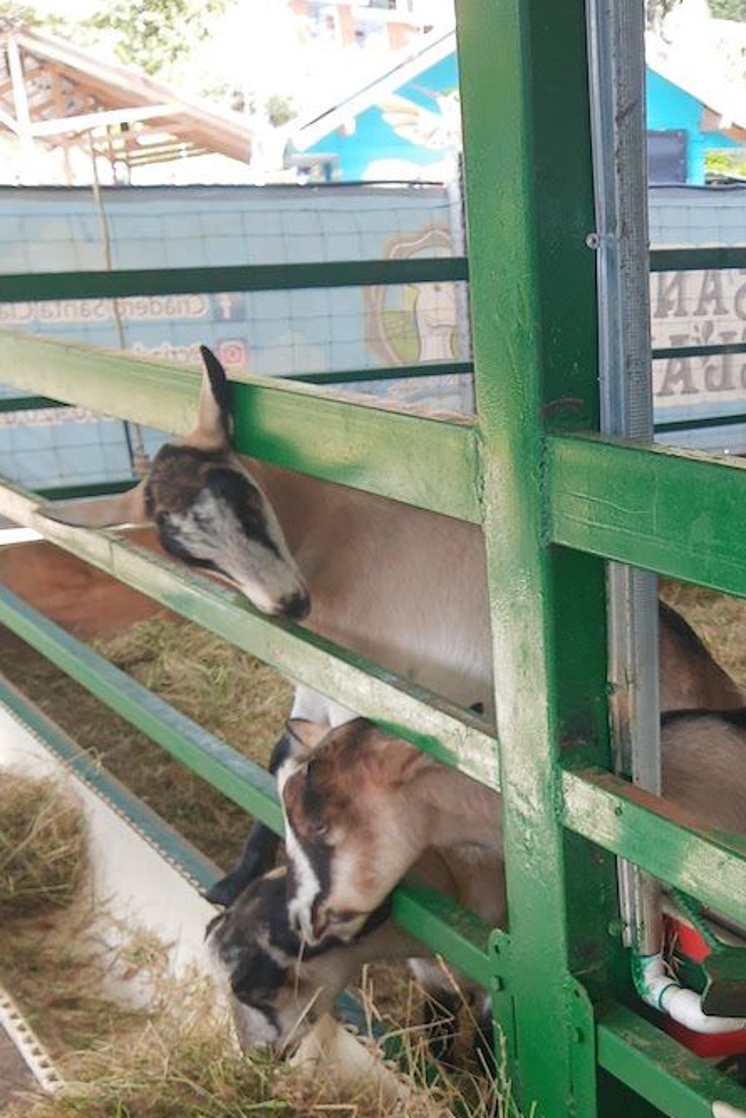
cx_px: 662
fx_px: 1491
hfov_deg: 27.2
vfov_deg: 39.5
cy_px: 895
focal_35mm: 48
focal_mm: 3.95
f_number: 1.8
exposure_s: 1/100
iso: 55
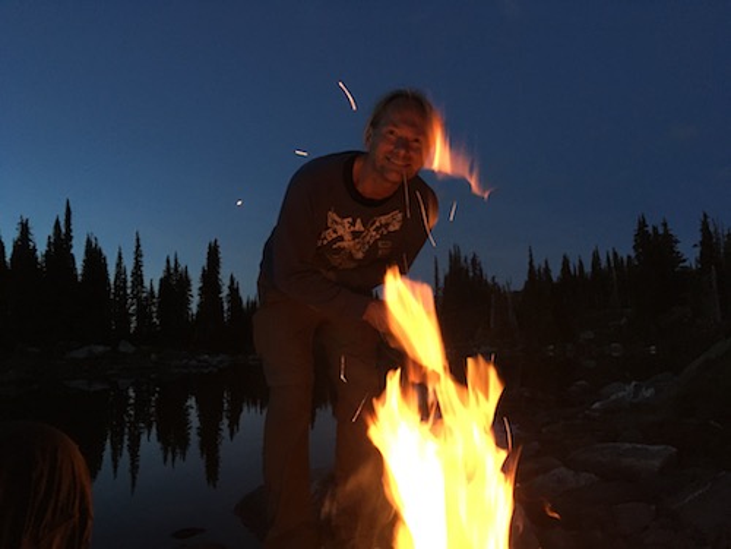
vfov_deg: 48.2
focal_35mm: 29
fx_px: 612
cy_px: 274
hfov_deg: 61.7
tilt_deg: +6.3
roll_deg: +0.9
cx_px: 366
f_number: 2.2
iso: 200
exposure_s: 1/15
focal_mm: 4.15
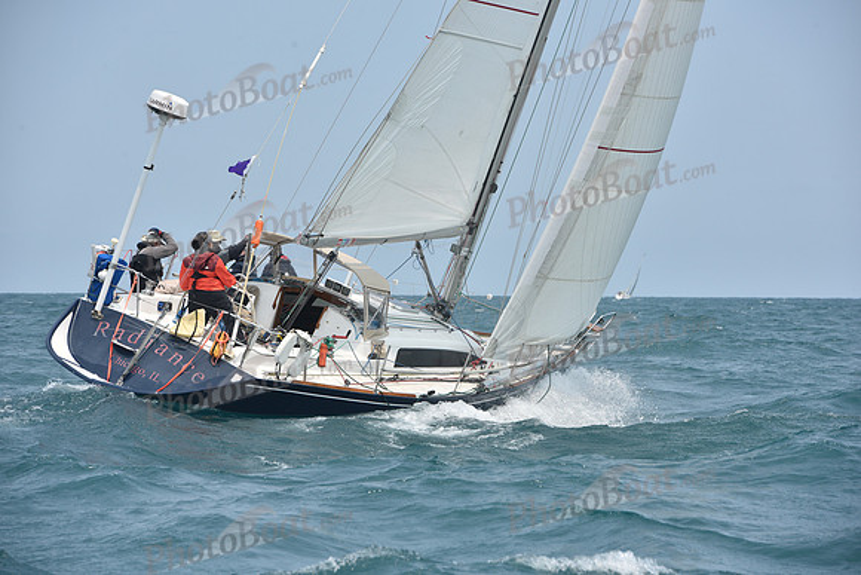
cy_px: 288
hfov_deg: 10.3
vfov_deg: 6.9
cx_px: 430
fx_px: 4784
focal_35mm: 200
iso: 250
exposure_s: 1/800
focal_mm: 200
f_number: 10
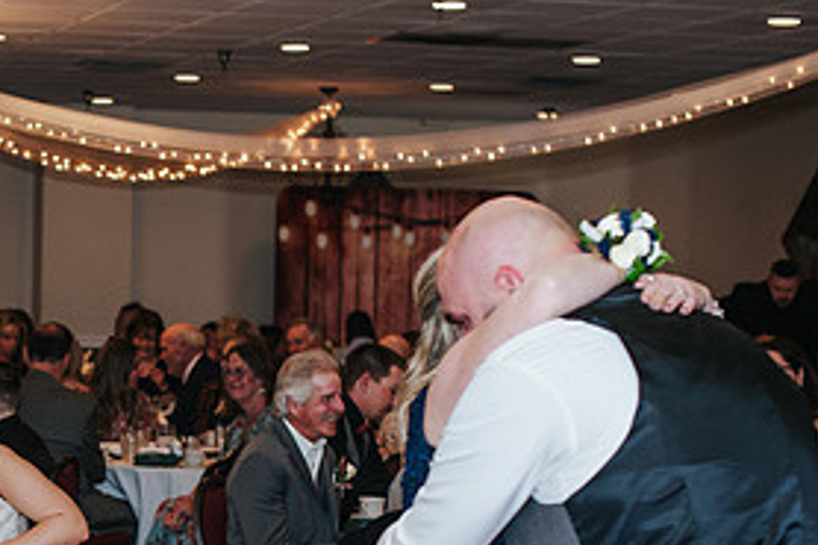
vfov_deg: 12.3
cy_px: 524
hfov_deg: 18.0
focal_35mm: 110
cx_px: -66
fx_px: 2498
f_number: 3.2
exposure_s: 1/200
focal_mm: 50
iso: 800
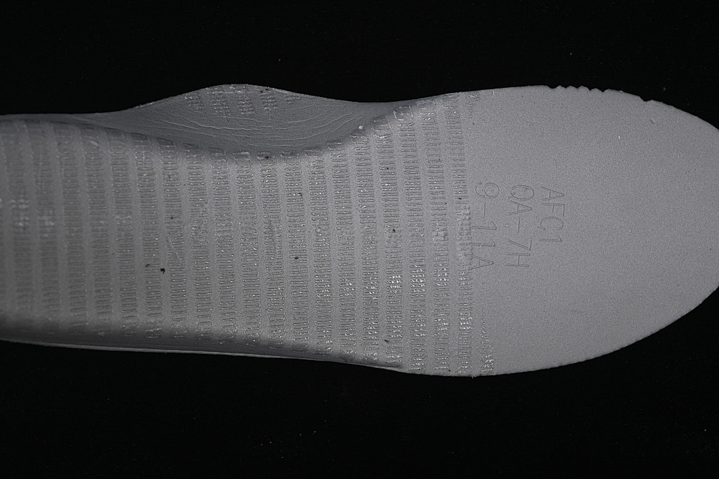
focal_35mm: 75
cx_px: 360
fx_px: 1498
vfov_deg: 18.2
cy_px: 240
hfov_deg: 27.0
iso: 160
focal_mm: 50
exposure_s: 1/60
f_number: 6.3
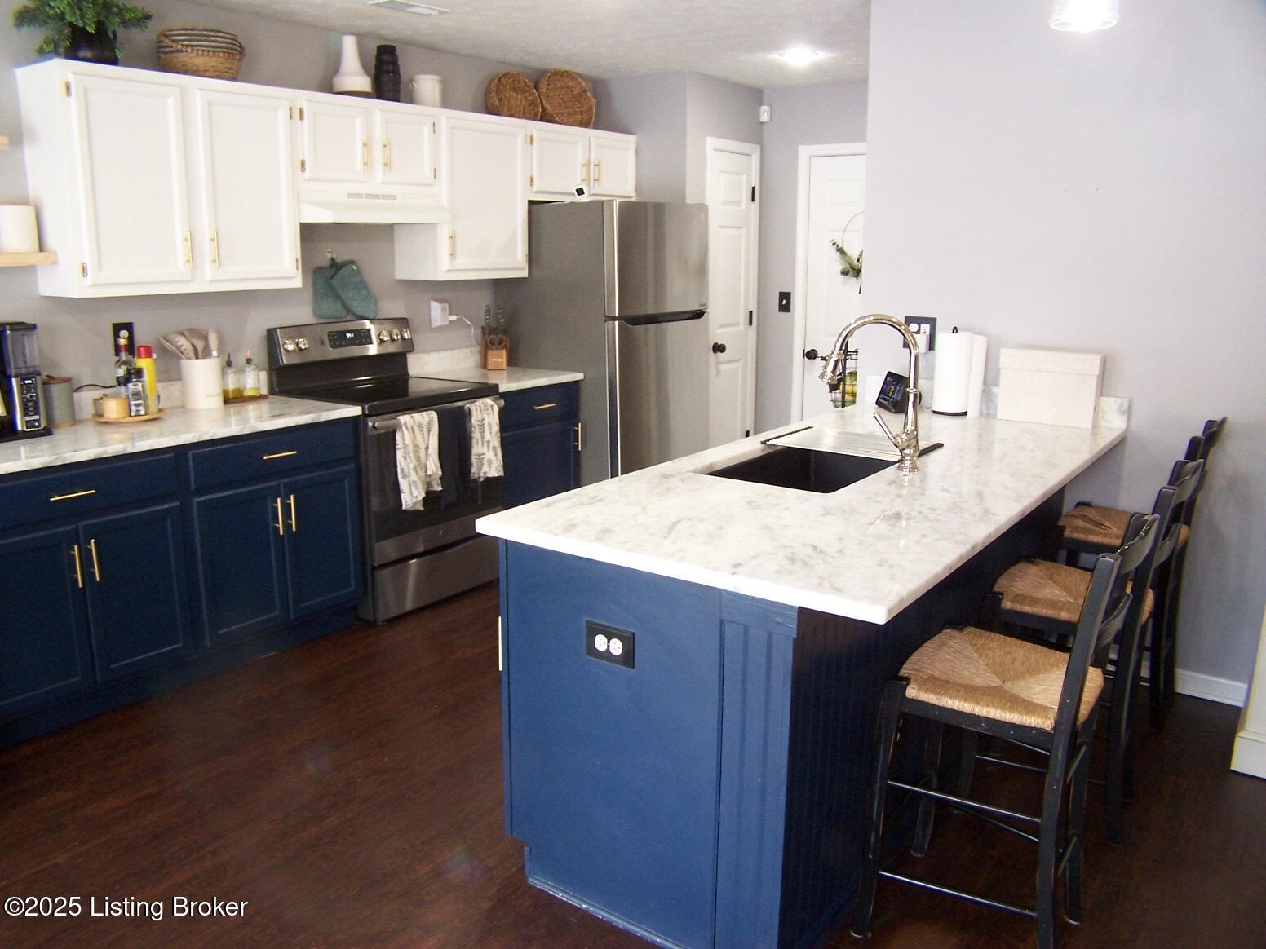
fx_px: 1390
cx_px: 633
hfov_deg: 49.0
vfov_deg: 37.7
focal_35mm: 38
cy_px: 474
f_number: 2.8
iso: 140
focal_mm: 6.3
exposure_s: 1/15
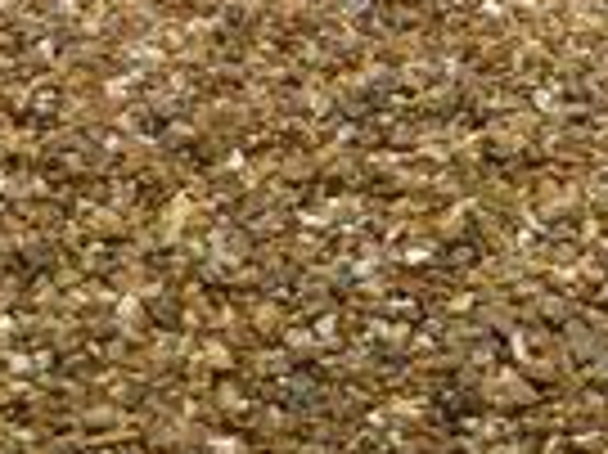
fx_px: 3194
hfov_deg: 10.7
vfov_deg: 7.0
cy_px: -1079
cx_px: 698
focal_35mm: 182
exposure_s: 1/160
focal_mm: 4.3
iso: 100
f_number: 4
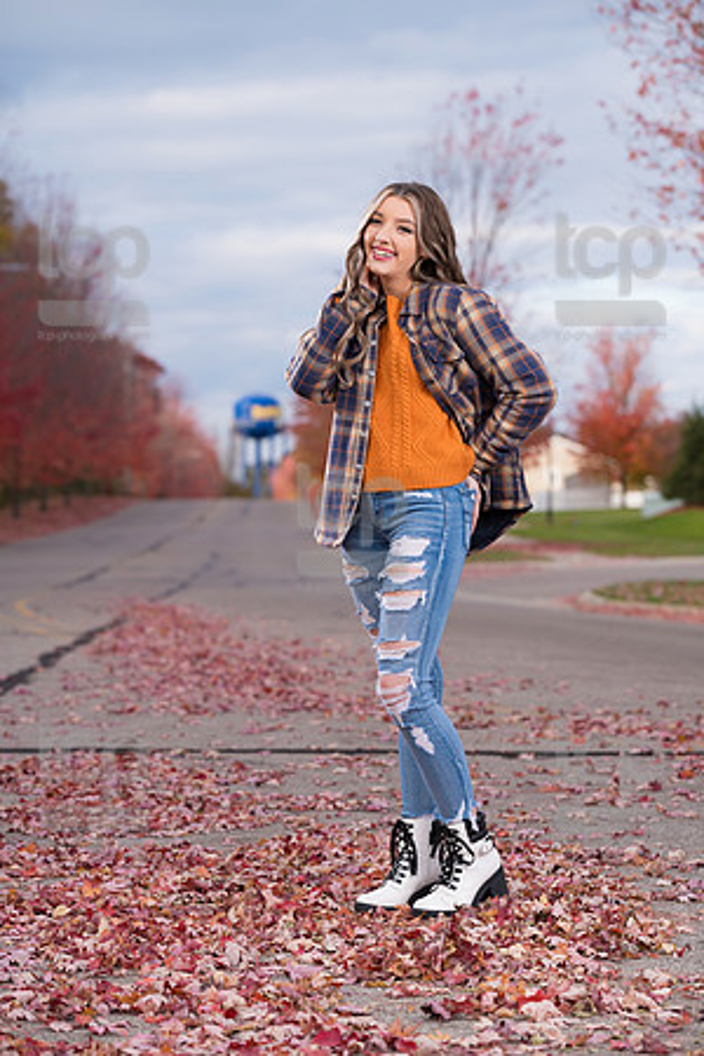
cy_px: 528
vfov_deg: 20.0
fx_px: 2992
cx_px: 352
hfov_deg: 13.4
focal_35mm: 102
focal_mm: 102
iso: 100
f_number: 4.5
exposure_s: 1/250
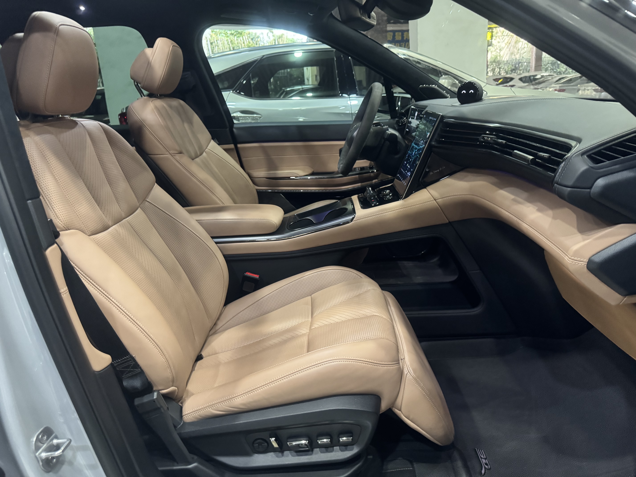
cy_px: 238
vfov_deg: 56.8
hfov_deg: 71.6
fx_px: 441
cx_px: 318
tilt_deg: -17.3
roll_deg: +3.5
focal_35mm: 24
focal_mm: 6.76
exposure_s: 1/41
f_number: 1.78
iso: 800
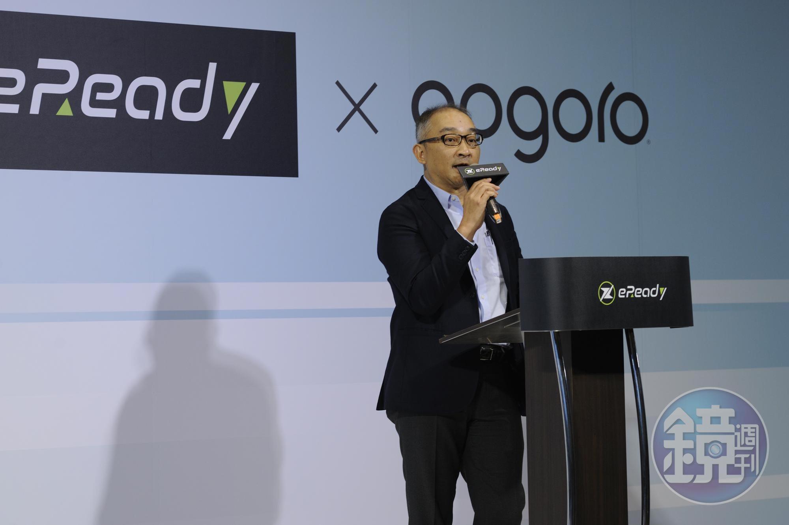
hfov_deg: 19.5
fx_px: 2300
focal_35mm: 105
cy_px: 262
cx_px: 394
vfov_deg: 13.0
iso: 800
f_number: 4
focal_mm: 105
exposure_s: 1/160
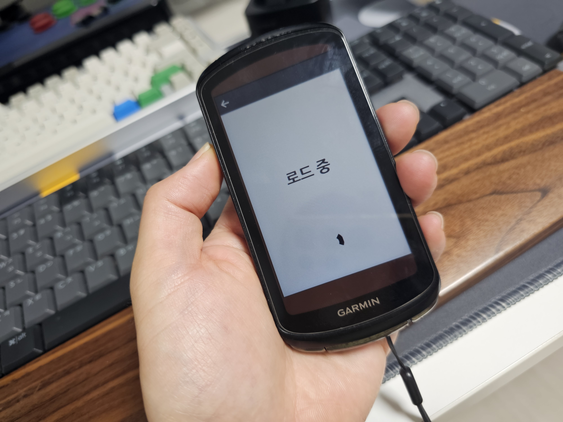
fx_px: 374
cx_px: 282
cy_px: 211
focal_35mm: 23
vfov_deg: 58.9
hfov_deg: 73.9
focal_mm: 6.3
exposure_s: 1/120
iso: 320
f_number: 1.7
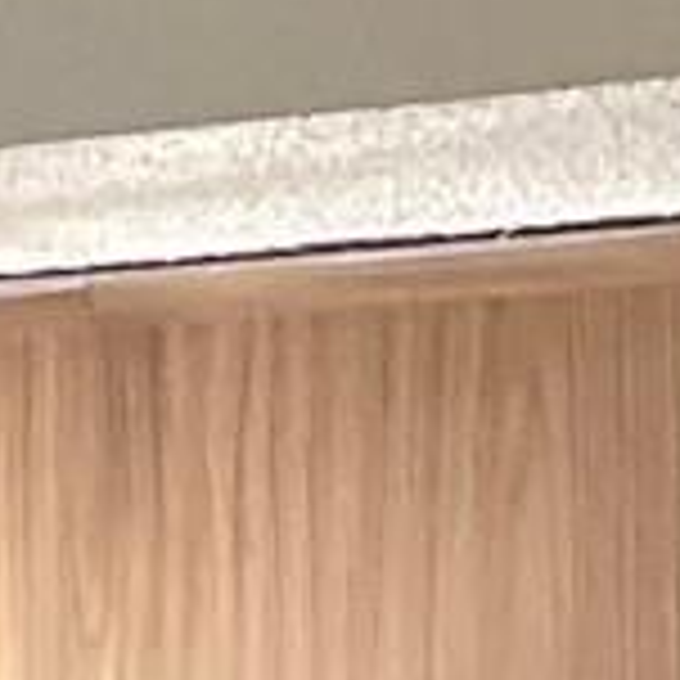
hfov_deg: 5.3
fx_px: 6467
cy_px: 1081
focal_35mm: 291
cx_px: -2139
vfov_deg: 5.9
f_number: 2.4
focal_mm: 3.3
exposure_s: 1/60
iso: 200
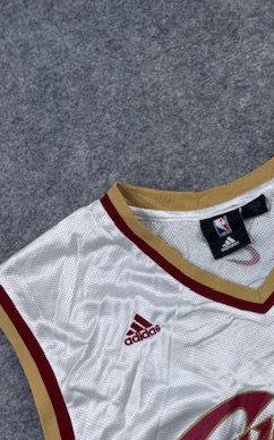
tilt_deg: -55.3
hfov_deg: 28.9
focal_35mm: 42
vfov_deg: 45.5
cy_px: 331
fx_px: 503
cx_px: 263
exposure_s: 1/459
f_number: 1.78
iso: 80
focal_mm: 6.76
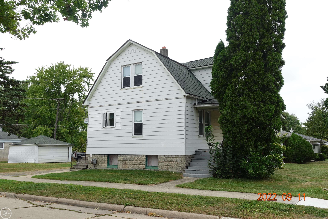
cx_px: 164
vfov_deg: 36.9
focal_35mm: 36
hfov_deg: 53.1
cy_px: 110
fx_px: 328
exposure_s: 1/125
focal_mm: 13.76
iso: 125
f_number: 5.6
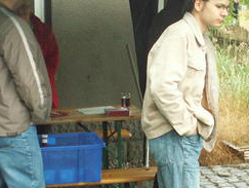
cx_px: 105
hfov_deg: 21.3
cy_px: 131
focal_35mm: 92
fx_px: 663
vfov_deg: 16.1
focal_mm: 5.86
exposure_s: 1/40
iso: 100
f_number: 2.8
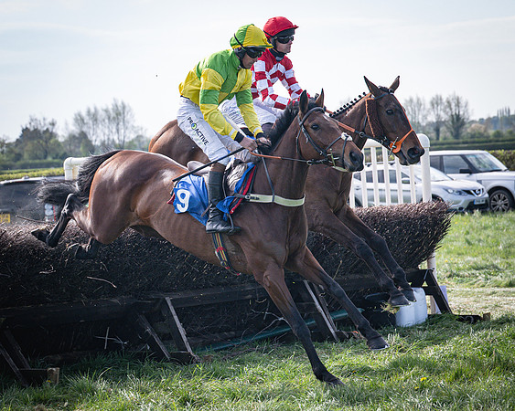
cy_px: 198
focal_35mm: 136
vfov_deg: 11.4
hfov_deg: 14.2
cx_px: 242
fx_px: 2068
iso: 400
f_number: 4
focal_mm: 70
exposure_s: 1/2000
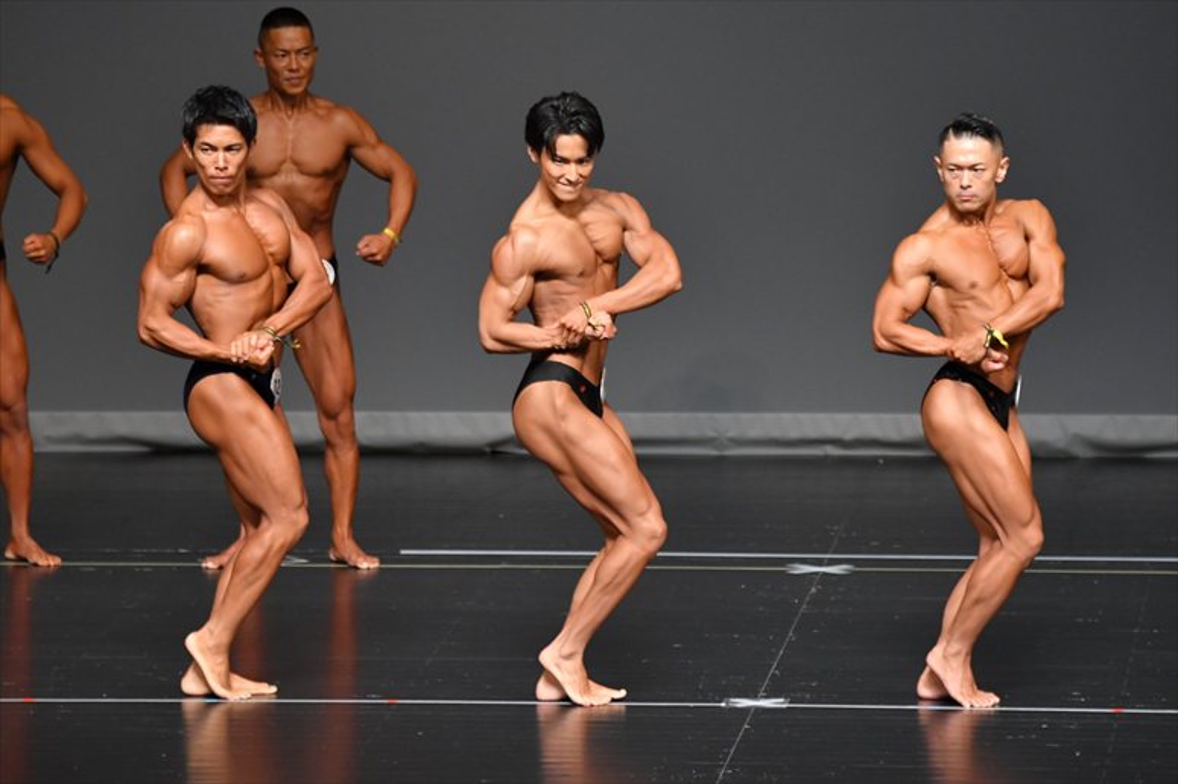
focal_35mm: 315
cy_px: 392
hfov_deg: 6.5
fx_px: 10303
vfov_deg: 4.4
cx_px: 589
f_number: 5.6
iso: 2800
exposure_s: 1/400
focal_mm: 210
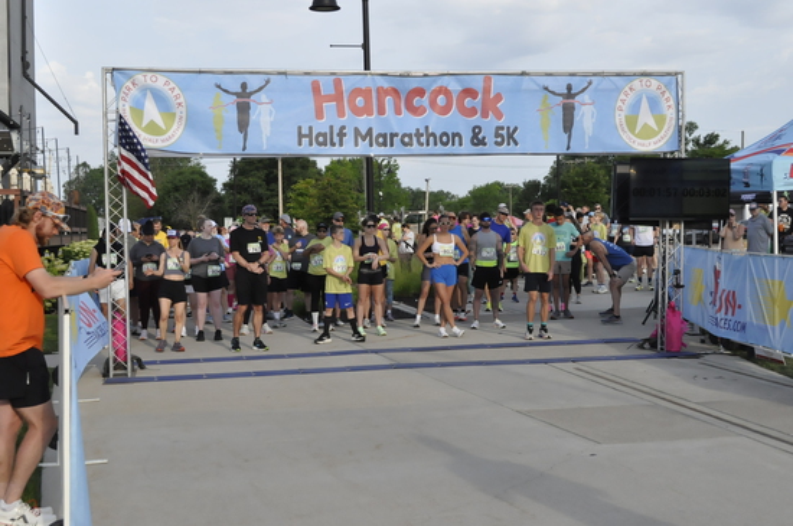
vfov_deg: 26.4
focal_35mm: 51
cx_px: 396
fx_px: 1122
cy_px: 263
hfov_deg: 38.9
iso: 2000
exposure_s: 1/2000
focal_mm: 34
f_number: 9
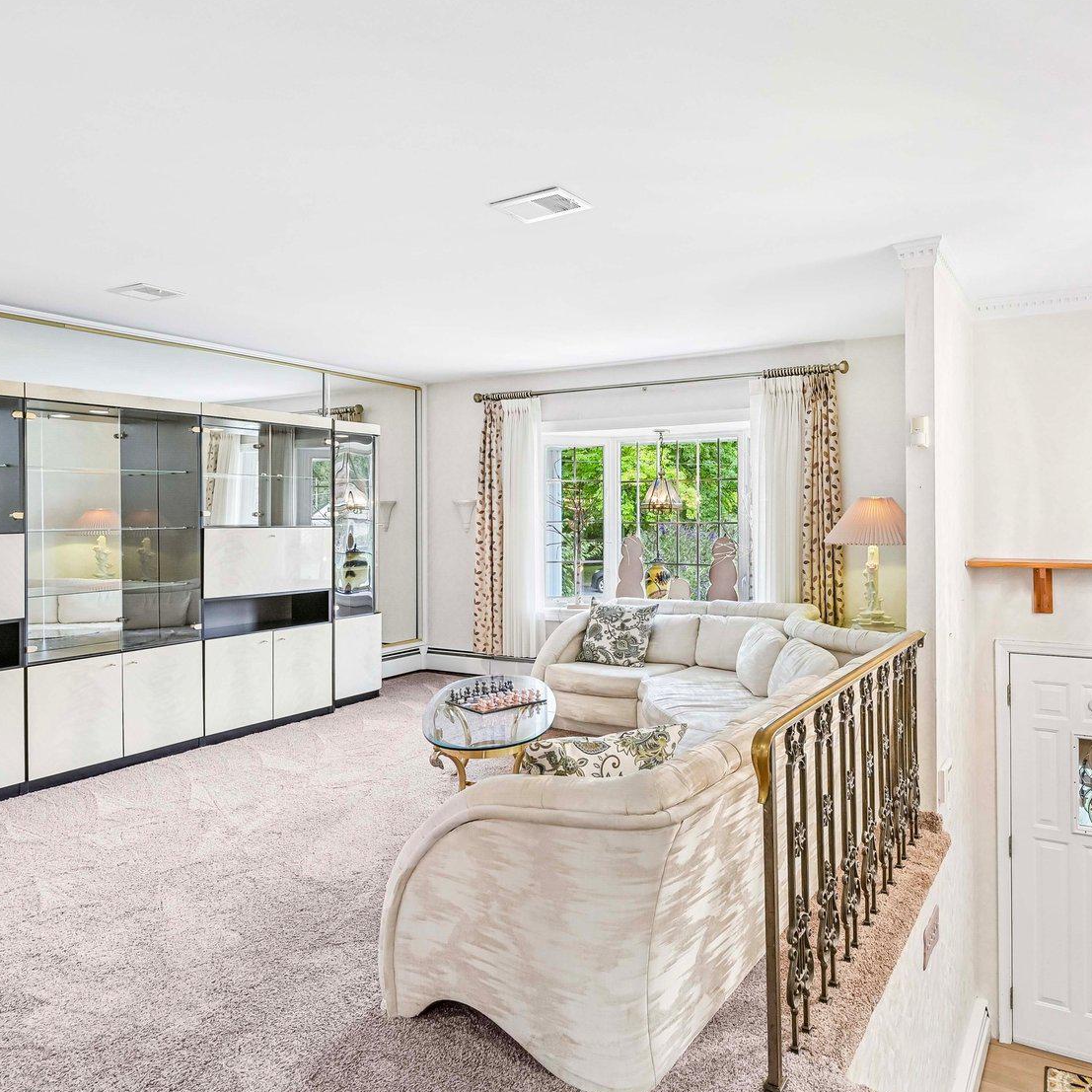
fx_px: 785
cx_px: 719
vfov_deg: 69.5
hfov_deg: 67.9
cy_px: 509
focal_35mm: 22
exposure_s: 1/5
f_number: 8
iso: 400
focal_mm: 14
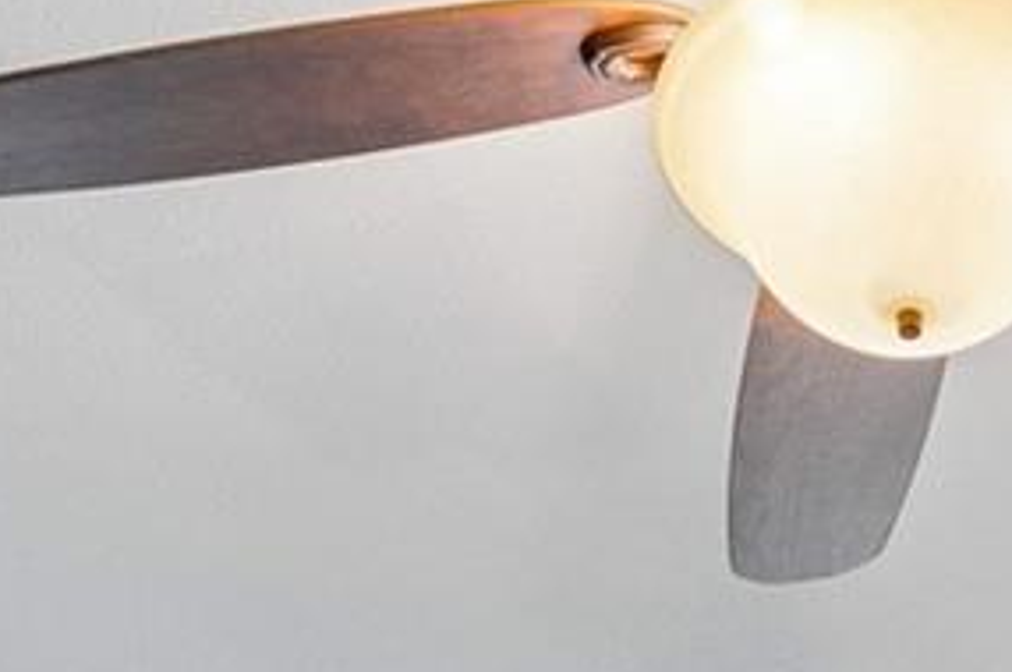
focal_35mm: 84
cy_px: 1751
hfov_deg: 23.4
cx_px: 973
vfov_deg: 12.0
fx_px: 2359
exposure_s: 1/50
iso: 100
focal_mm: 10
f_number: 4.5
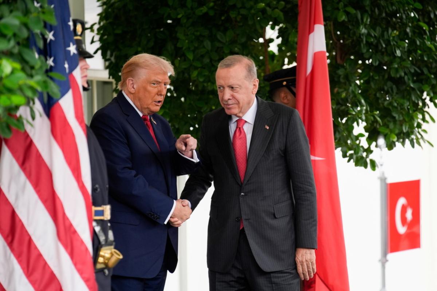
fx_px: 2391
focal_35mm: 197
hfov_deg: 10.4
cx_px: 218
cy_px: 146
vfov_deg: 7.0
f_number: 3.5
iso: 1250
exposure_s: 1/250
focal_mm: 197
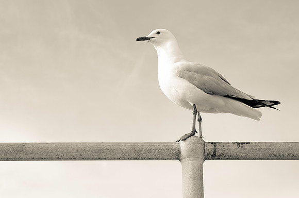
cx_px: 150
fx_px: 870
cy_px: 99
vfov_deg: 13.0
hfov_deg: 19.5
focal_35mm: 105
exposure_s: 1/250
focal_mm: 70
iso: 140
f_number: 8
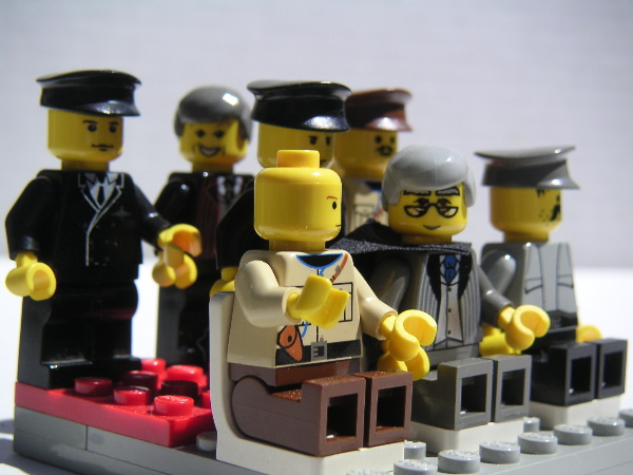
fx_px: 1353
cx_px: 316
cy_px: 238
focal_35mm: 74
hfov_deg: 26.3
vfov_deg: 19.9
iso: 50
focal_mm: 11.5
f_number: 8
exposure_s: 1/180
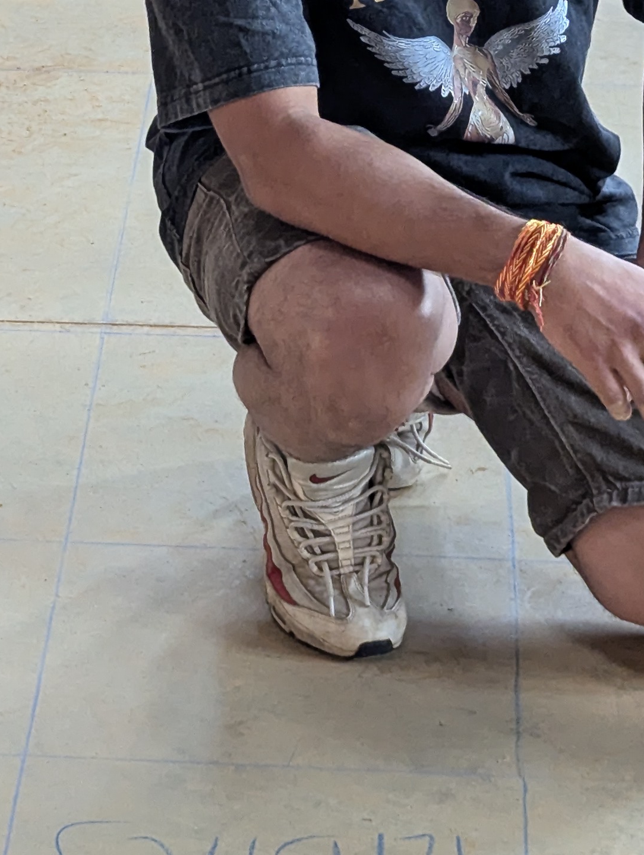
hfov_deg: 10.9
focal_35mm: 136
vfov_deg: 14.3
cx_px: 78
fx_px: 3366
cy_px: 33
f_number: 1.85
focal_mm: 6.81
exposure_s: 1/117
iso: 436
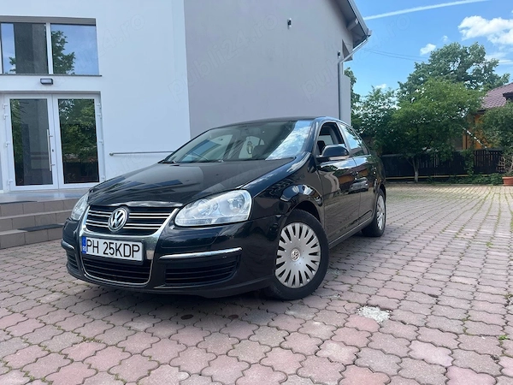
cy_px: 192
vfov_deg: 53.1
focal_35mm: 26
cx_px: 256
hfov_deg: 67.3
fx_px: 385
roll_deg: +2.5
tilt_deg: -2.5
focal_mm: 5.1
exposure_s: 1/983
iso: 50
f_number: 1.6
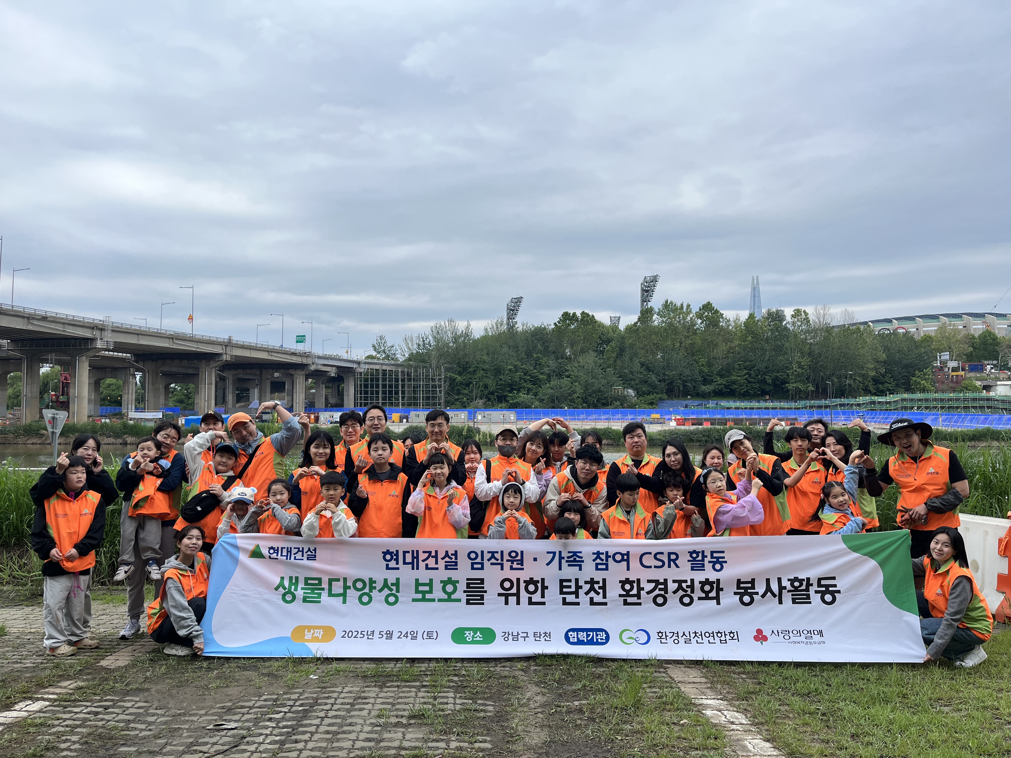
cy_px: 379
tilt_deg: +1.0
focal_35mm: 26
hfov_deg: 67.3
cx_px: 506
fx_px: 759
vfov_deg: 53.1
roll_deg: -0.3
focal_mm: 5.1
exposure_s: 1/1389
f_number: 1.6
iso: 50
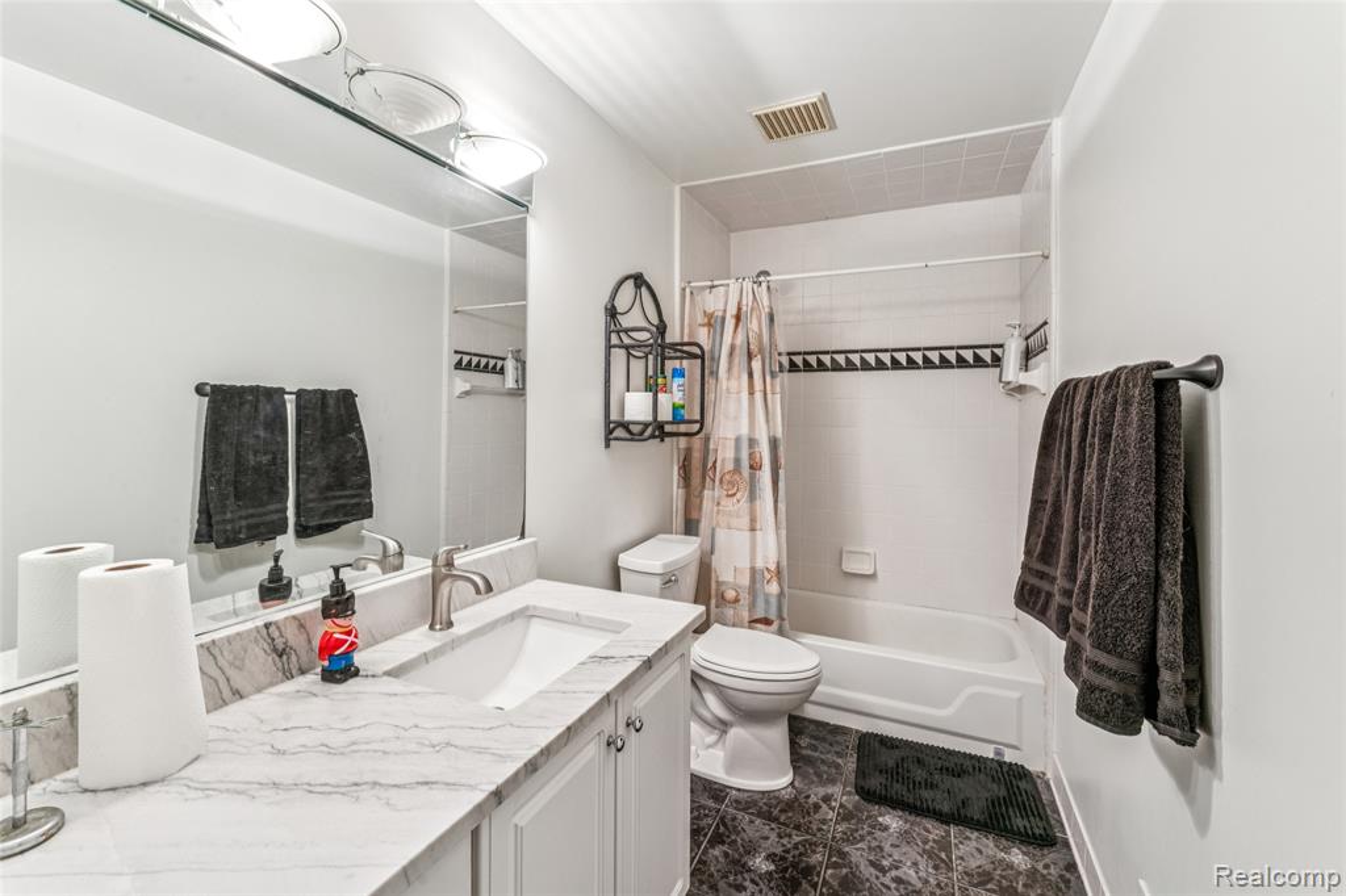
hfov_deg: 101.9
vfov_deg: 78.8
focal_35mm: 15
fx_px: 546
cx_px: 673
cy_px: 448
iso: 400
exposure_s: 1/3.33
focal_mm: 14.6
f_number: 13
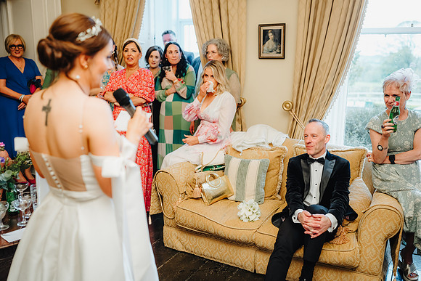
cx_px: 210
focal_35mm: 35
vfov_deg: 37.9
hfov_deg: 54.4
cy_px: 140
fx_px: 409
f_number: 2
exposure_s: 1/200
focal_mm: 35
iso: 800
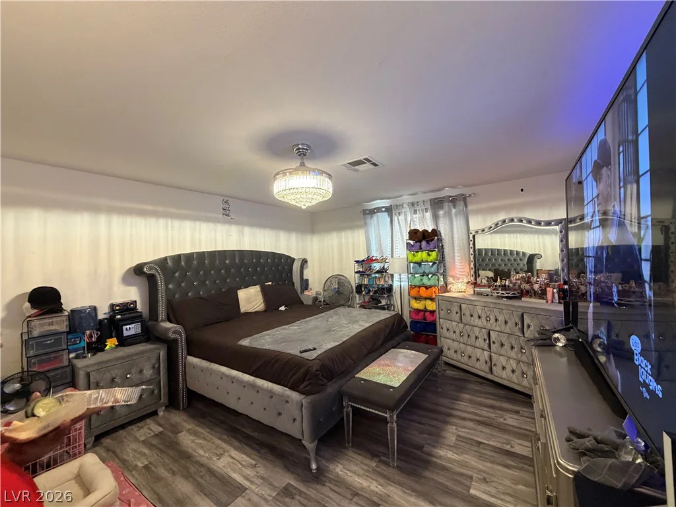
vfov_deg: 85.7
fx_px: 273
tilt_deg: +0.9
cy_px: 254
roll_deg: +2.7
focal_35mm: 14
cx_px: 338
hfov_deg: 102.1
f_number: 2.2
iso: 500
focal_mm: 2.22
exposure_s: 1/60
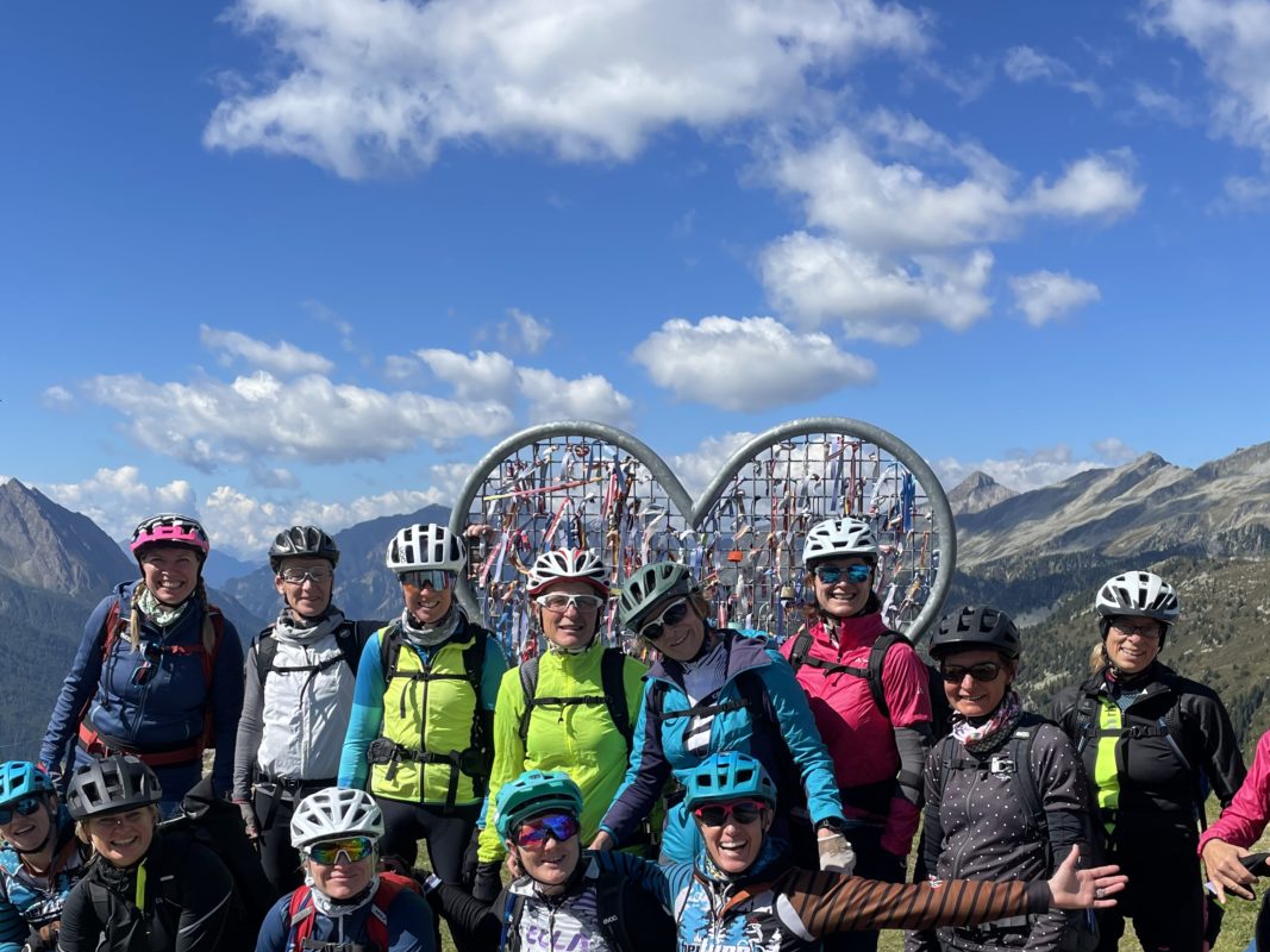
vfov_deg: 36.1
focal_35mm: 39
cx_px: 714
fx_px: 1431
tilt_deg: -5.4
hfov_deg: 47.8
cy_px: 694
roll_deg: +0.0
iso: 32
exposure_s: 1/2959
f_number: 1.6
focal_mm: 4.2
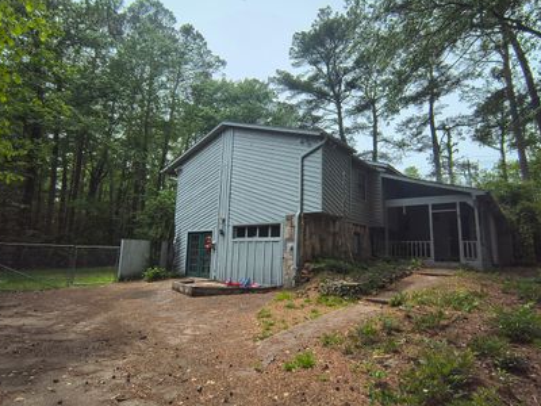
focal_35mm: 15
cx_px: 275
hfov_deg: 98.2
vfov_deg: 81.7
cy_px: 206
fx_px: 234
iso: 101
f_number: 2.2
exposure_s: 1/1042
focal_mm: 2.13
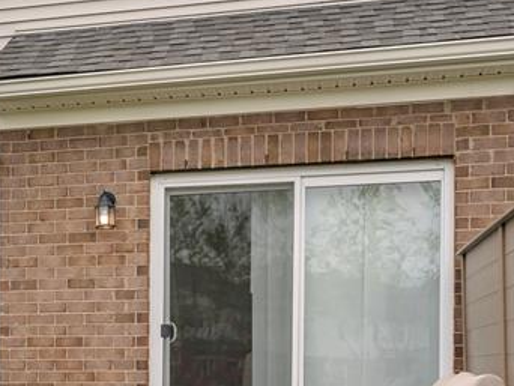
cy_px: 203
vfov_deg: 21.3
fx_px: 1025
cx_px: -14
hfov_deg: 26.5
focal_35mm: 69
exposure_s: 1/800
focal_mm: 24
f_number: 6.3
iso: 250
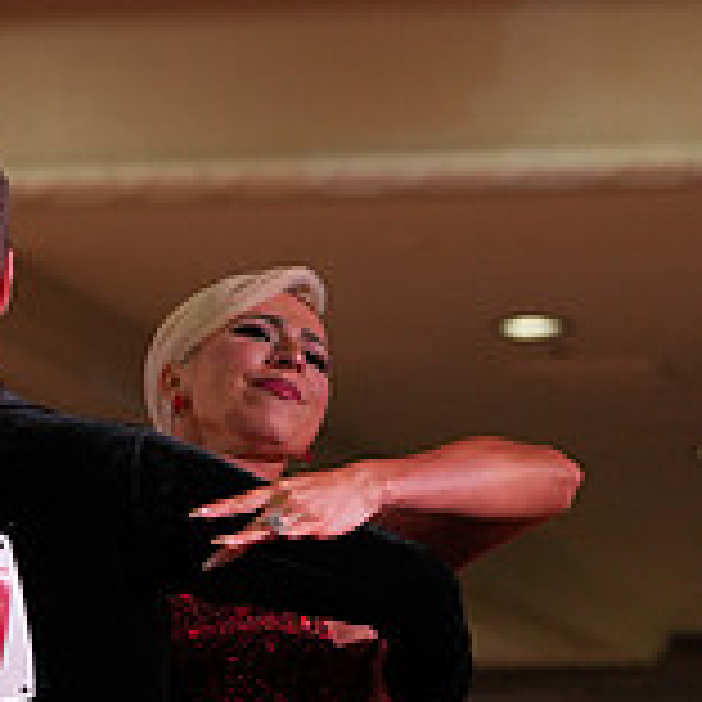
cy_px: 1022
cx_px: 16
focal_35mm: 310
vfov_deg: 5.6
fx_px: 7113
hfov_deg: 5.6
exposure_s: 1/500
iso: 1250
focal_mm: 98
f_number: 4
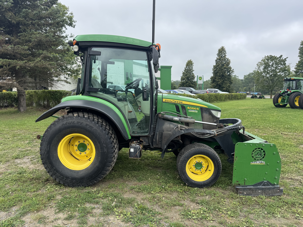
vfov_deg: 56.8
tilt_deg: -4.6
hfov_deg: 71.6
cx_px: 152
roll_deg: +0.8
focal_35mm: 24
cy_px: 114
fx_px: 210
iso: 80
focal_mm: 6.76
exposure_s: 1/1637
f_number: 1.78
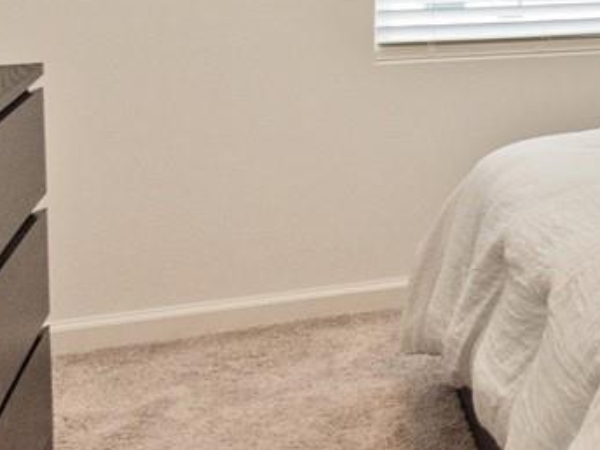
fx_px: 1127
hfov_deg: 23.2
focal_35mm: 65
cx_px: 929
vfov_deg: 21.6
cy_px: -25
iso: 640
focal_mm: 7
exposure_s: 1/60
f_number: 4
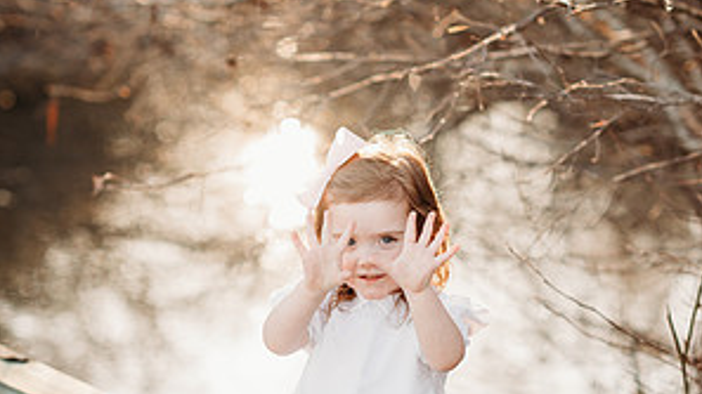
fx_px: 2513
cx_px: 352
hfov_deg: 15.9
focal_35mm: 135
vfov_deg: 8.9
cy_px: 382
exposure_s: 1/320
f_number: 2.5
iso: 160
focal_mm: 85
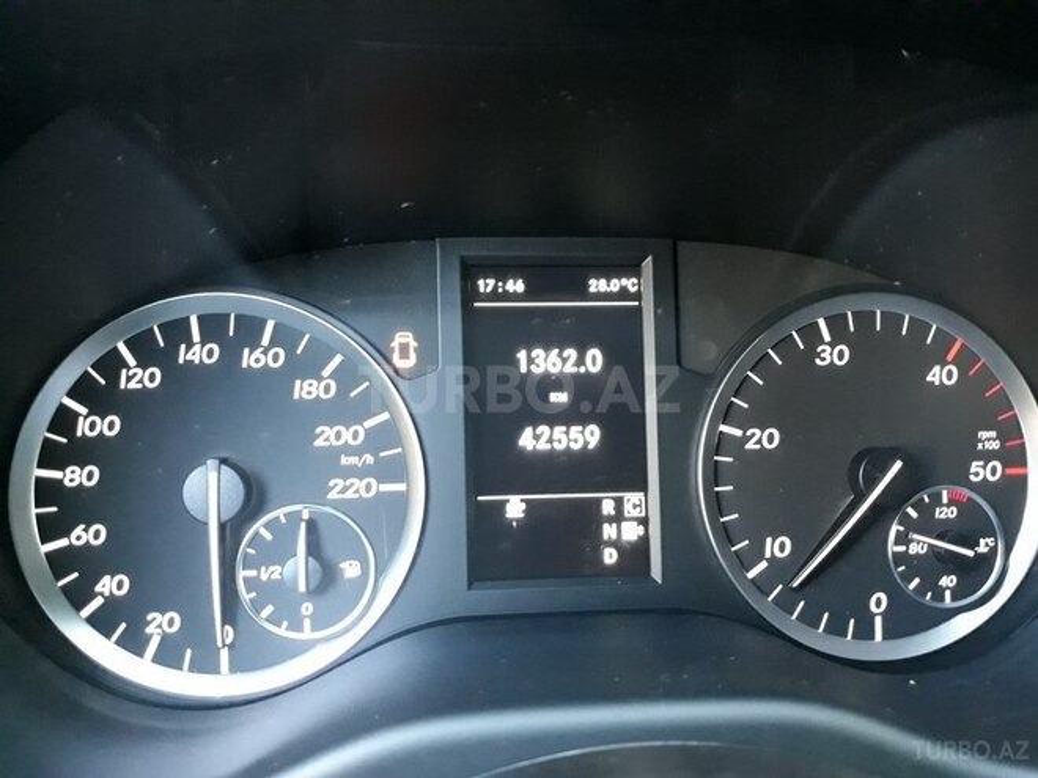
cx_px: 519
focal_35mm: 27
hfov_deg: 65.3
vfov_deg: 51.4
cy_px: 389
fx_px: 810
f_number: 1.7
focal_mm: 3.71
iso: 500
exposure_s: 1/25
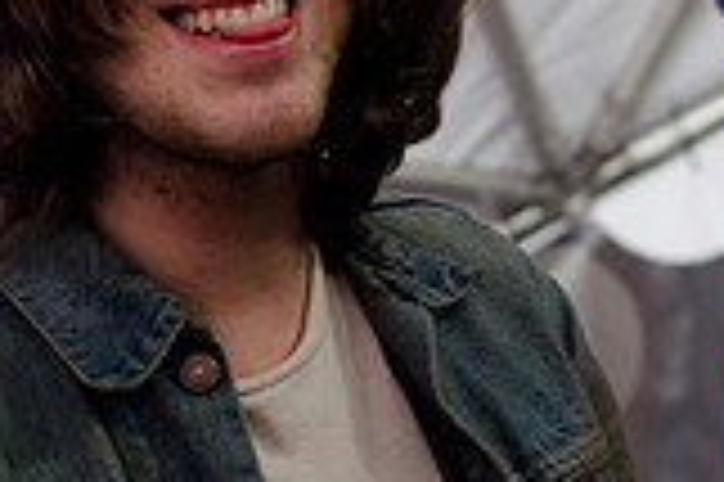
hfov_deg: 10.9
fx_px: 3793
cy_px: 347
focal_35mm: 189
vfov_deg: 7.3
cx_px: 576
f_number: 2.8
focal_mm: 35
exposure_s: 1/60
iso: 400
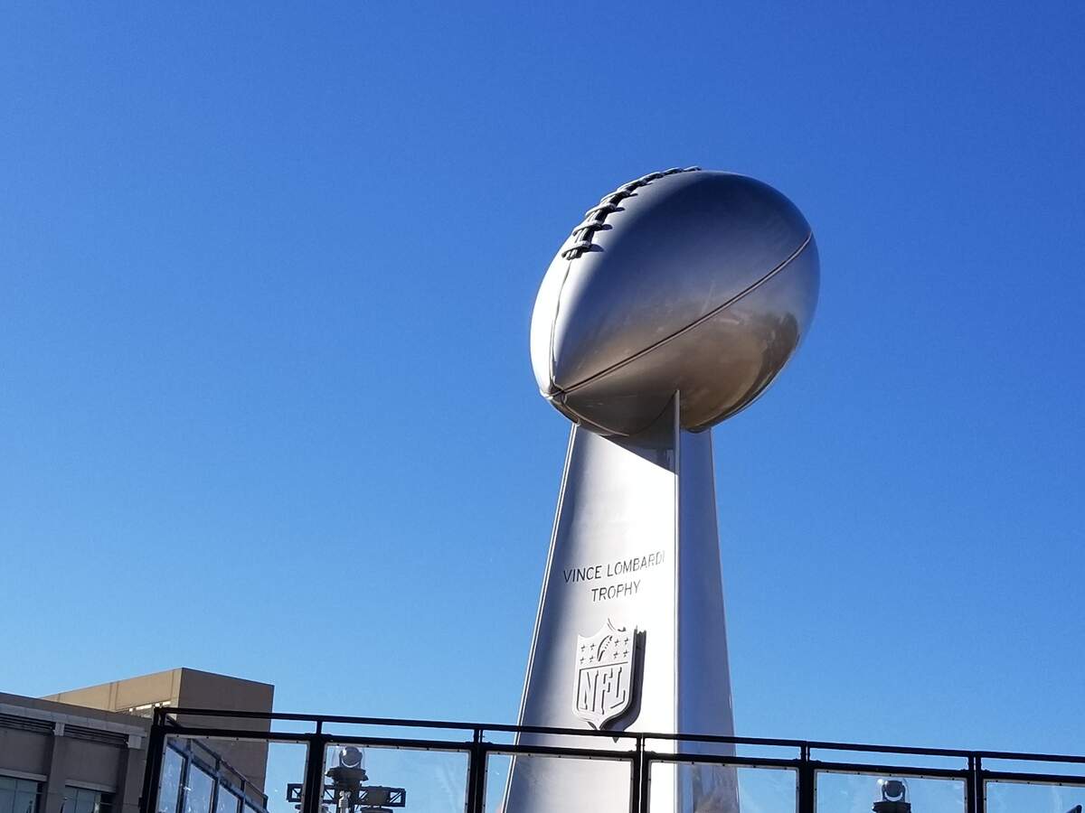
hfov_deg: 67.3
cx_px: 542
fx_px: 815
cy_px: 406
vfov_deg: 53.1
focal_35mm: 26
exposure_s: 1/3497
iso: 50
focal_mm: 4.25
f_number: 1.7
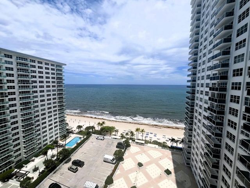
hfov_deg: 106.2
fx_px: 94
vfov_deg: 89.9
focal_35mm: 13
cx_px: 125
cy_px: 94
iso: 32
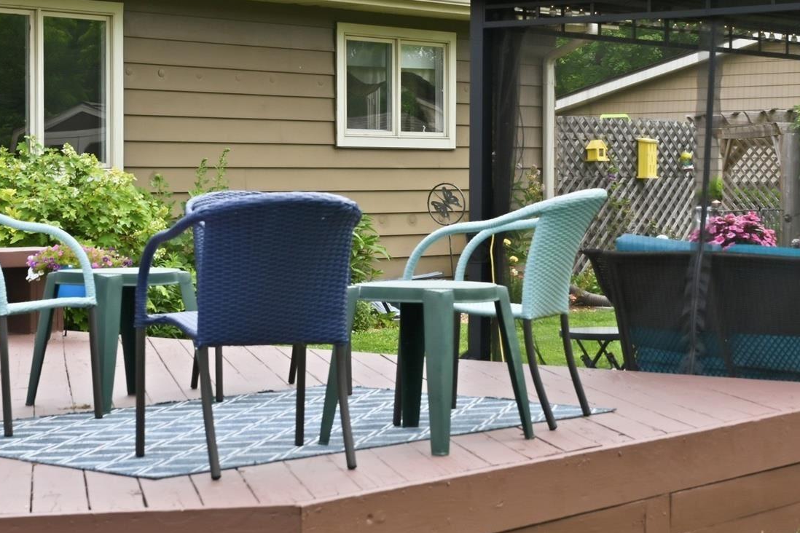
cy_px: 316
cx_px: 516
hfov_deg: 24.7
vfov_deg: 16.6
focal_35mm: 82
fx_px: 1822
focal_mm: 36
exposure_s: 1/250
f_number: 6.3
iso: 100
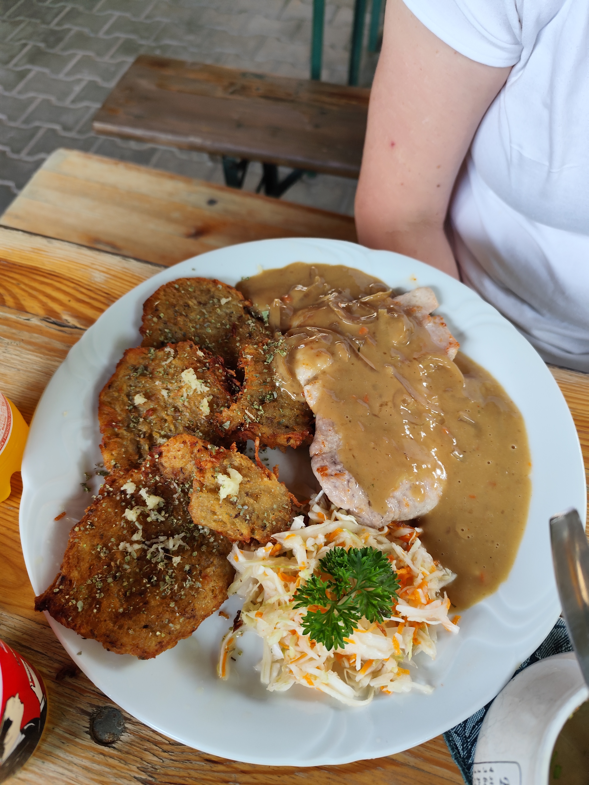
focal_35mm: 23
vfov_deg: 73.9
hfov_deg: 58.9
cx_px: 294
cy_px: 392
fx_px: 522
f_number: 1.65
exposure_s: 1/100
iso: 125
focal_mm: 6.19
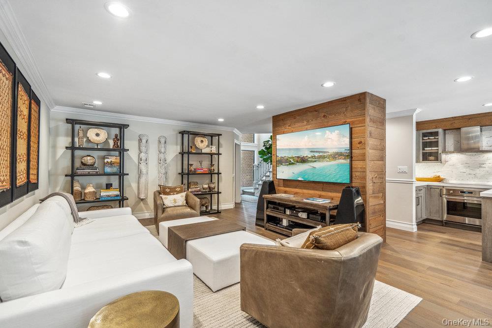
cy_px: 164
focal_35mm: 16
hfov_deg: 96.7
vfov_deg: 73.8
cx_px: 246
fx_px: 219
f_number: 5
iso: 1600
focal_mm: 16
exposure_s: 1/80
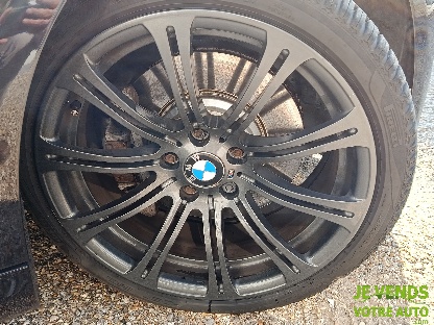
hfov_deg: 58.4
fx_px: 389
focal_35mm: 31
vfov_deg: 45.4
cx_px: 217
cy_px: 162
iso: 78
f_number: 1.7
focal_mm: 5.24
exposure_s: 1/100
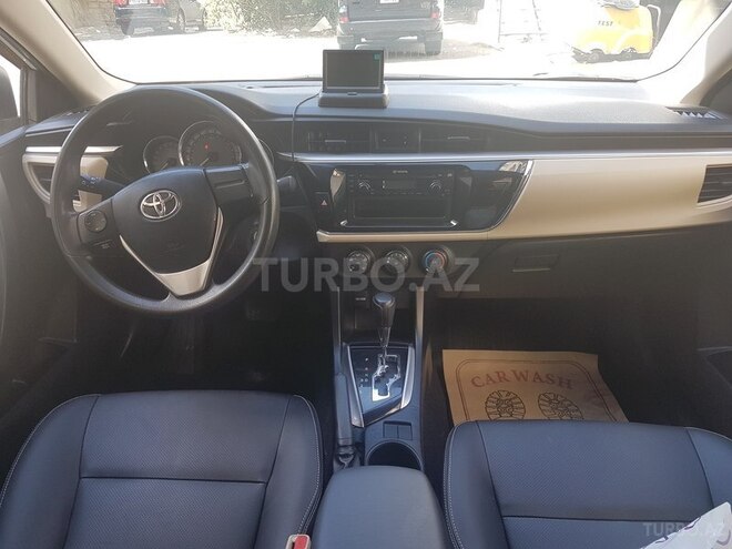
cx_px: 366
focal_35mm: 26
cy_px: 274
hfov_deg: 67.3
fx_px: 550
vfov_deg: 53.1
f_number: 1.7
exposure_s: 1/106
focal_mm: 4.2
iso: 40
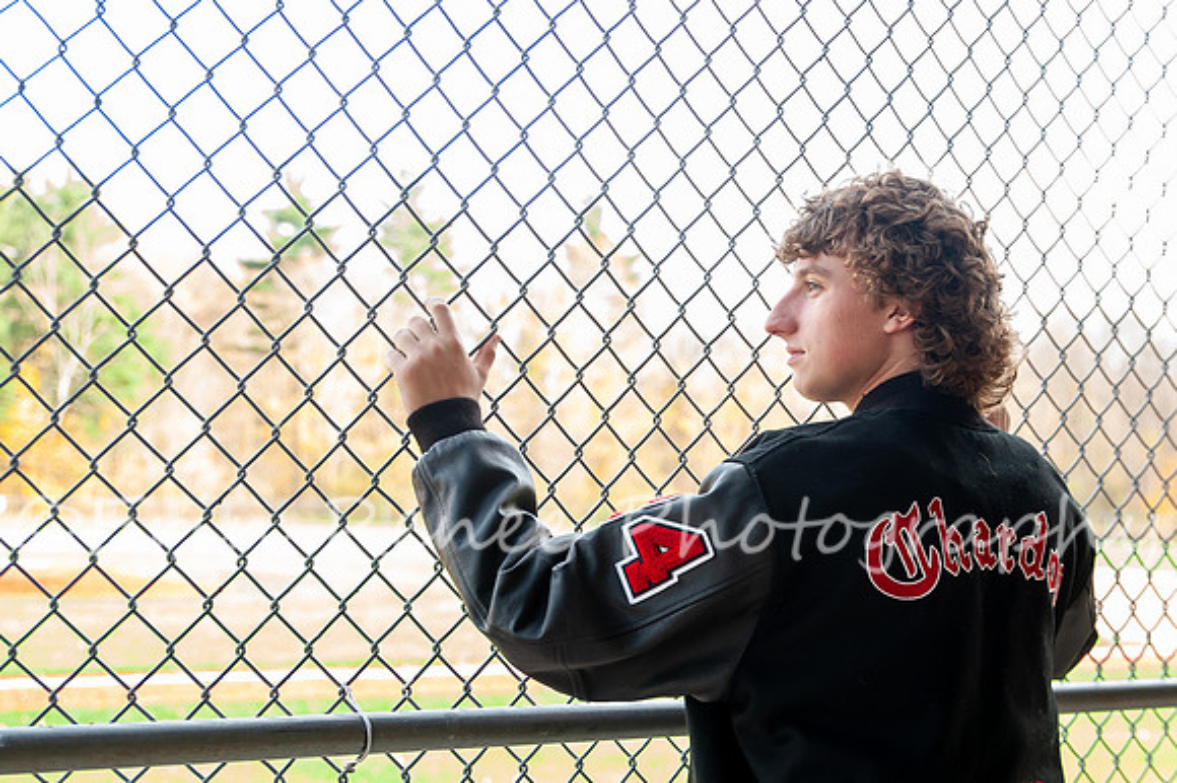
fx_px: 1914
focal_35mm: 59
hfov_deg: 33.9
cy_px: 502
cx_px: 759
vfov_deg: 23.1
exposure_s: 1/160
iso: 400
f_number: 3.5
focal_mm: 40
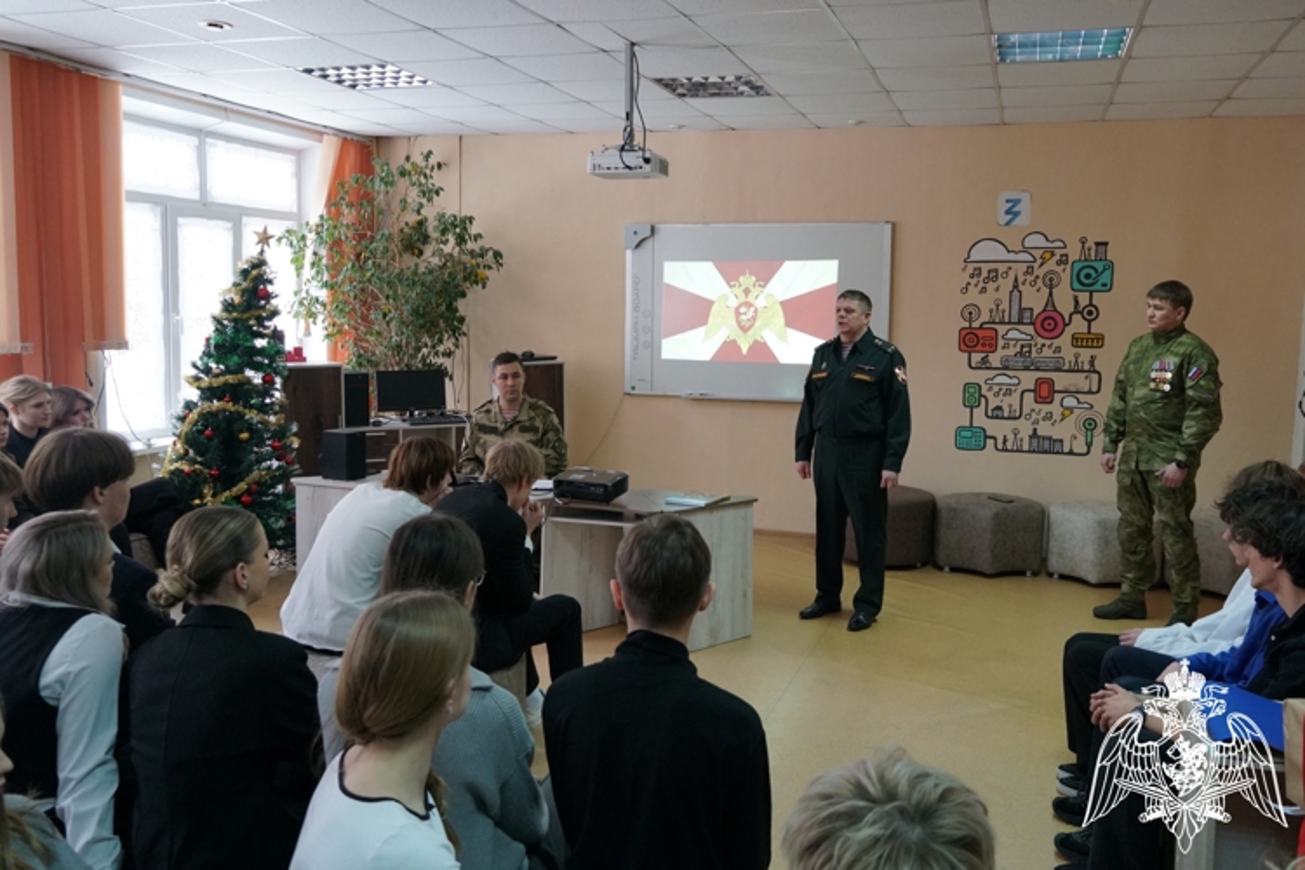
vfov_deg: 45.7
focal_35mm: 28
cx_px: 652
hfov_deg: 64.6
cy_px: 435
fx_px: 1033
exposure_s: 1/160
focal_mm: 19
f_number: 4
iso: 1250
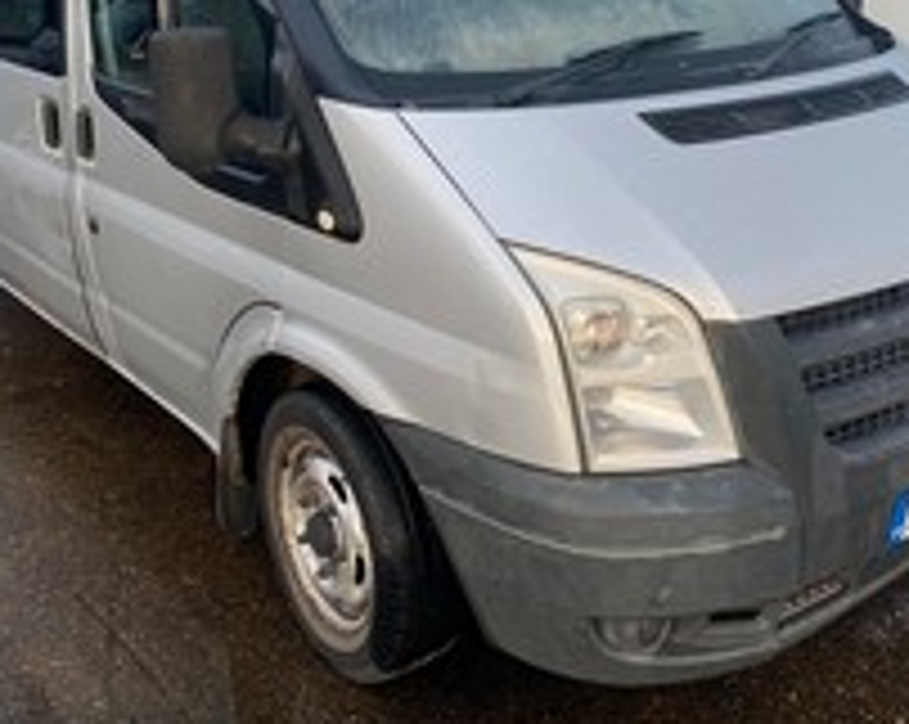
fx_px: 1182
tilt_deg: -11.5
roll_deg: +2.2
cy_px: 180
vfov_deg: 33.4
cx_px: 495
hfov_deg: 42.0
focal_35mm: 44
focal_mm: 4.25
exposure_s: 1/121
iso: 64
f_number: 1.8
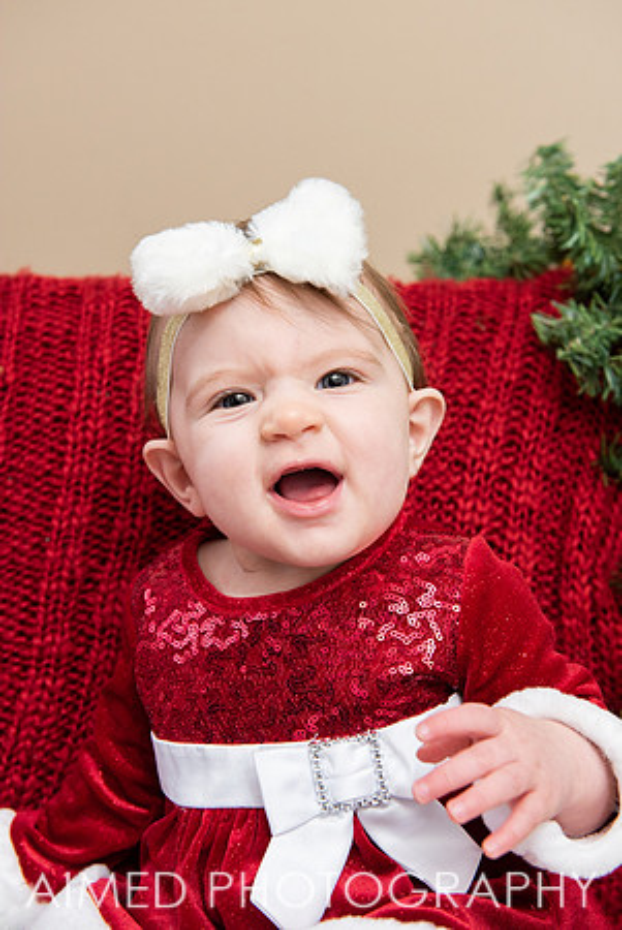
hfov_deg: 26.0
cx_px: 311
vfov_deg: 38.2
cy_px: 465
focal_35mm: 52
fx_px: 1344
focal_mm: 52
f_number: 5.6
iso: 1250
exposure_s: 1/200
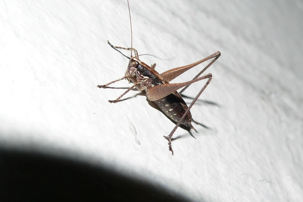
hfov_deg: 20.6
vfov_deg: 13.8
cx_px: 159
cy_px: 88
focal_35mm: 99
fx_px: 833
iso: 100
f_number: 4
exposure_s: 1/60
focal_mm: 13.2
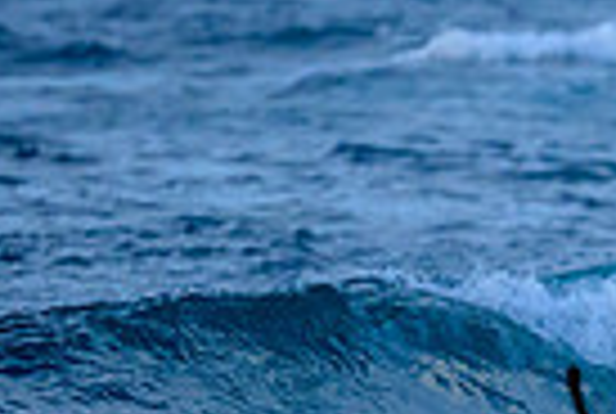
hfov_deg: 0.6
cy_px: 398
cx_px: 1030
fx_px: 57961
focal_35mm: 3380
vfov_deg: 0.4
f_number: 6.3
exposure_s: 1/2000
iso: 2000
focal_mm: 800
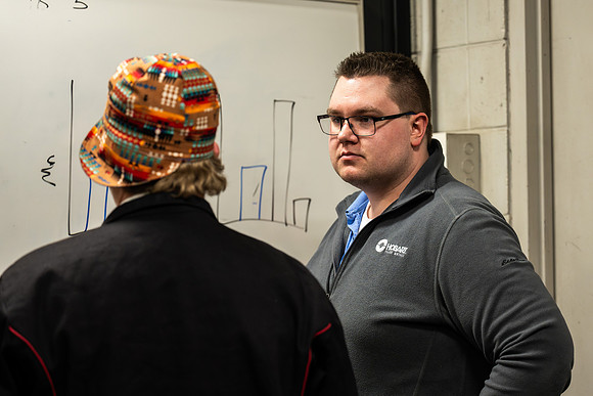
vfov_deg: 14.9
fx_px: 1517
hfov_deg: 22.1
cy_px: 195
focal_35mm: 92
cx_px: 364
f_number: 2.8
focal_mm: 74
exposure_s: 1/400
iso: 1000
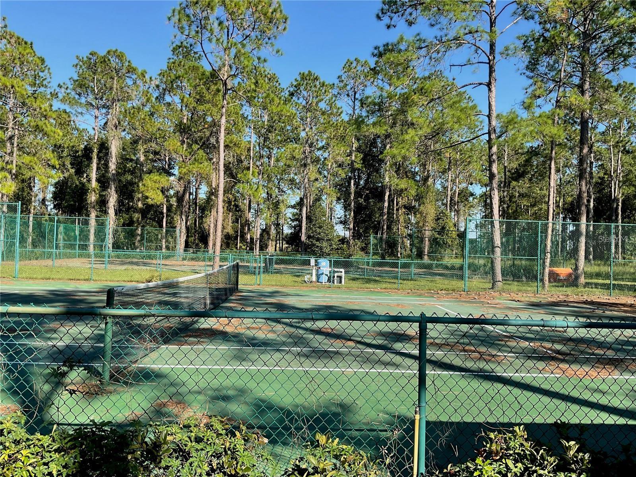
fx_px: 533
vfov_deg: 48.2
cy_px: 238
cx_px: 318
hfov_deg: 61.7
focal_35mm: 29
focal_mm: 3
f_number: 1.8
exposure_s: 1/944
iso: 16
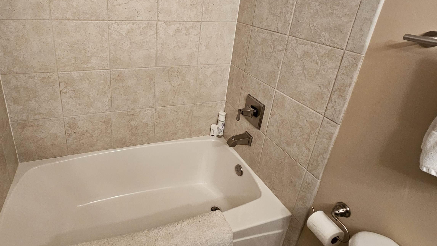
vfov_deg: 57.1
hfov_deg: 88.0
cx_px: 168
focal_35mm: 19
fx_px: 220
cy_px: 83
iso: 320
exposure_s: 1/40
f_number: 2.2
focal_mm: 2.2
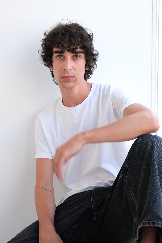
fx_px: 412
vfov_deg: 32.9
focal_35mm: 61
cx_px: 81
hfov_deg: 22.3
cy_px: 122
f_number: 8
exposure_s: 1/125
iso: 1250
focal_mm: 40.7
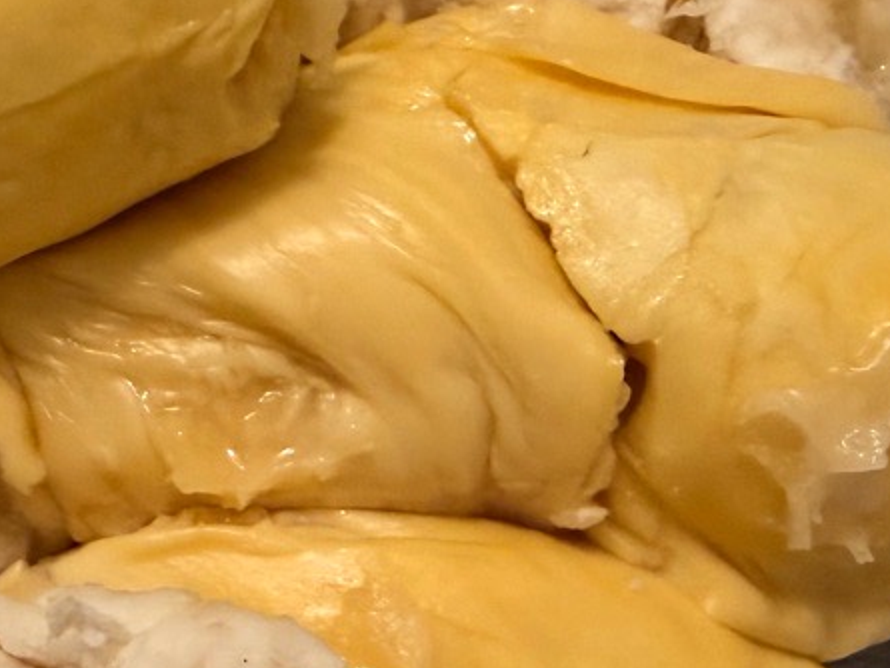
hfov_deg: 27.7
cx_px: 216
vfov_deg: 21.1
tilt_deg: -61.4
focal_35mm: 69
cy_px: 532
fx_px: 1775
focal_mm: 2.22
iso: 320
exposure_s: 1/50
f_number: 2.2
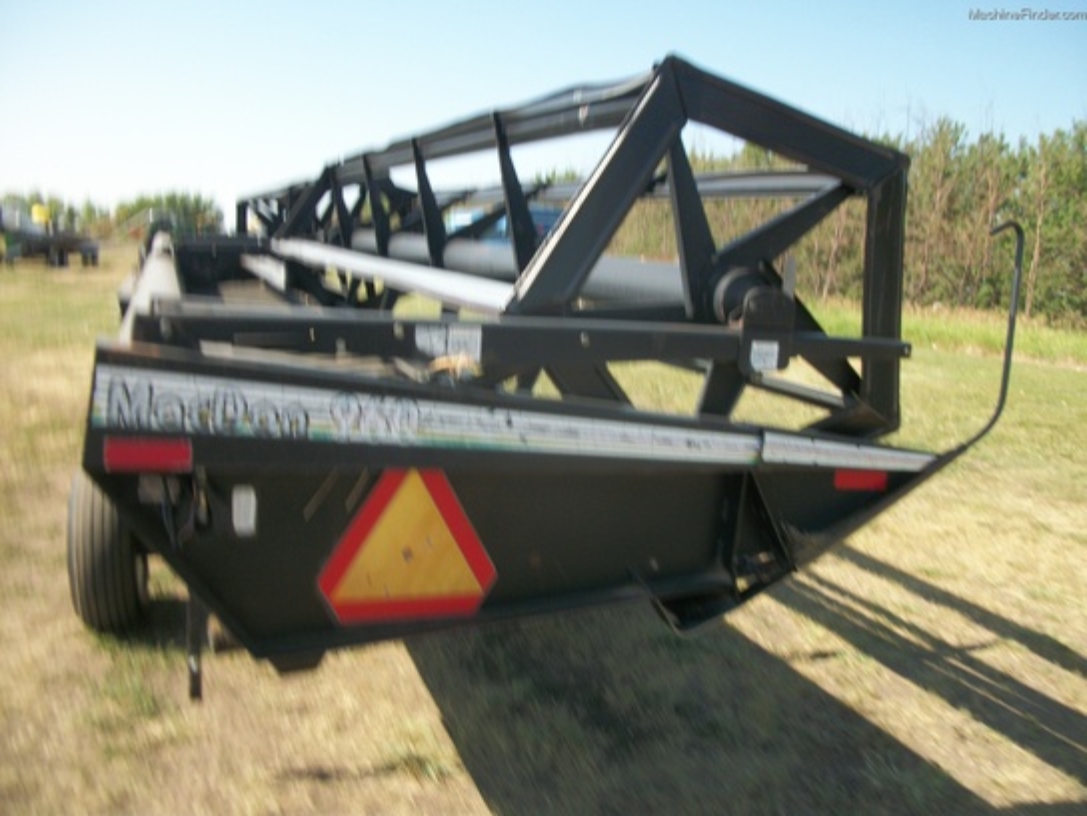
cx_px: 544
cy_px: 408
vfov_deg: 44.2
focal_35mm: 32
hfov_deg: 56.8
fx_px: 1005
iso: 80
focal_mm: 5.7
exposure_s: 1/80
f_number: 8.8
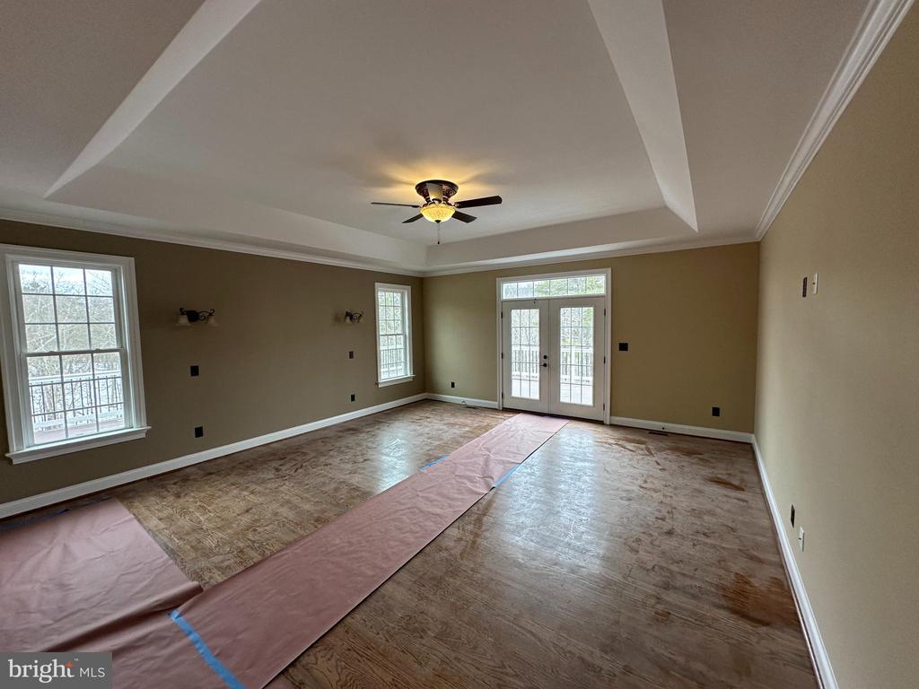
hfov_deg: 102.1
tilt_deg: -4.3
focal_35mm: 14
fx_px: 372
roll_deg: +1.3
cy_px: 344
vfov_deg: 85.7
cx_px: 460
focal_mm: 2.22
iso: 125
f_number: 2.2
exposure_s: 1/120
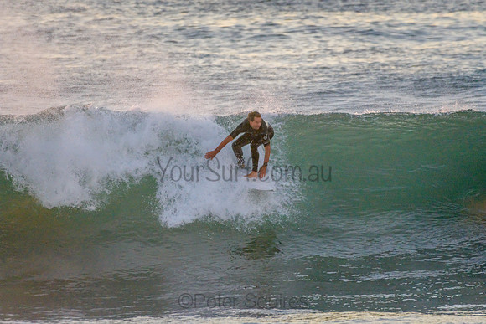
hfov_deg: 2.7
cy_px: 162
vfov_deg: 1.8
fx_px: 10127
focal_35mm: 750
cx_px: 243
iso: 2800
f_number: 5.6
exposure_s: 1/1000
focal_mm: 500
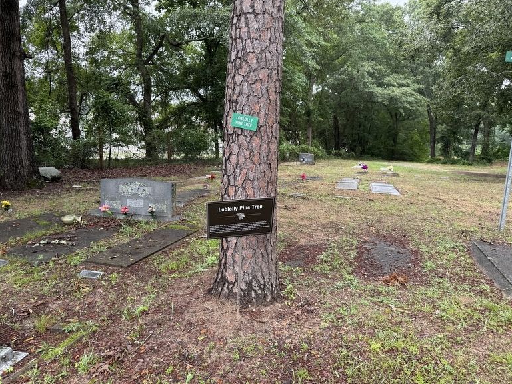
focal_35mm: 25
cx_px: 255
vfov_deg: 54.9
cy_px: 185
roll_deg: -2.7
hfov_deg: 69.4
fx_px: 370
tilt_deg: -2.8
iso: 80
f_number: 1.78
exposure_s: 1/484
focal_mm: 6.76
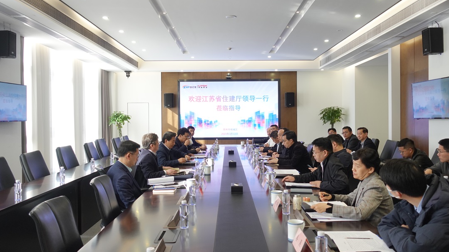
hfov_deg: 61.0
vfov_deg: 36.7
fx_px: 381
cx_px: 227
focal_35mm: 32
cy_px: 122
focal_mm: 11.12
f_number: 2.5
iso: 320
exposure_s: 1/100
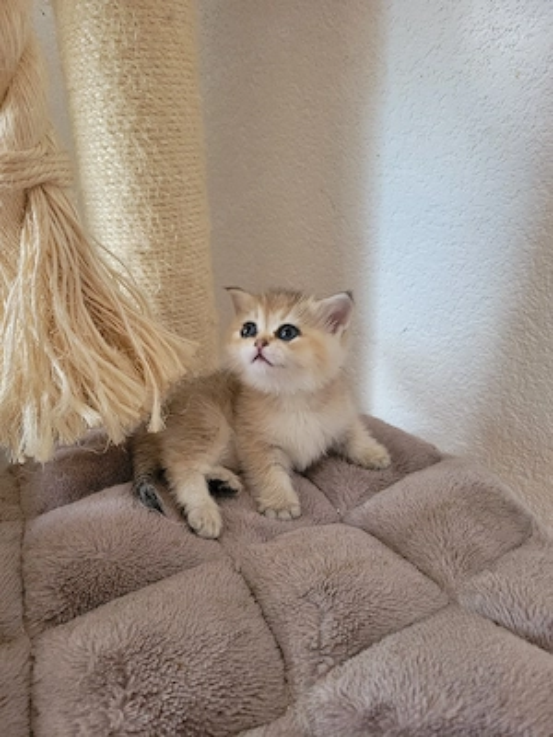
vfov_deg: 67.3
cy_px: 368
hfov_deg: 53.1
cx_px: 276
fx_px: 554
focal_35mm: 26
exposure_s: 1/50
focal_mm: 5.4
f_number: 1.8
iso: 320
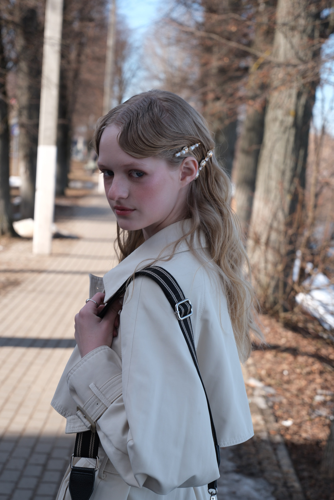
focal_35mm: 75
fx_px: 1044
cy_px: 250
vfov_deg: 27.0
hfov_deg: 18.2
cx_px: 167
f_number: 4.8
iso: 160
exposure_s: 1/300
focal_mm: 50
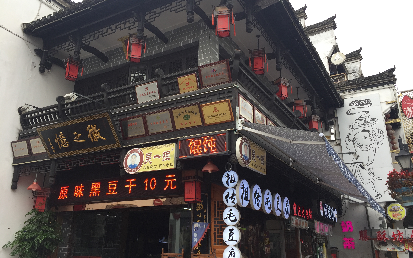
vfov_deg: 40.6
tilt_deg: +21.8
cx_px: 206
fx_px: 349
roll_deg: -2.4
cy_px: 119
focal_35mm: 31
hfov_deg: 61.2
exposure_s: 1/197
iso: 32
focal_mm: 4.15
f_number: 2.2
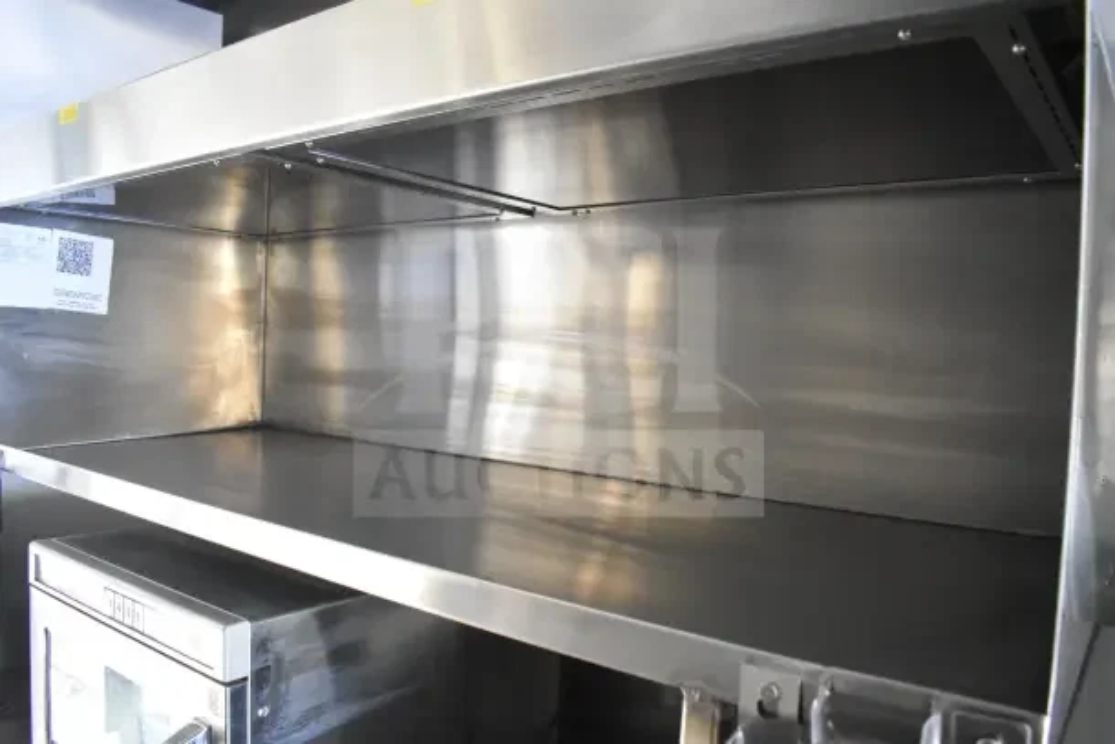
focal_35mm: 27
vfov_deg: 48.0
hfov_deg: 67.4
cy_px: 372
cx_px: 558
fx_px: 836
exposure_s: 1/80
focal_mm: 18
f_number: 4.5
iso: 6400
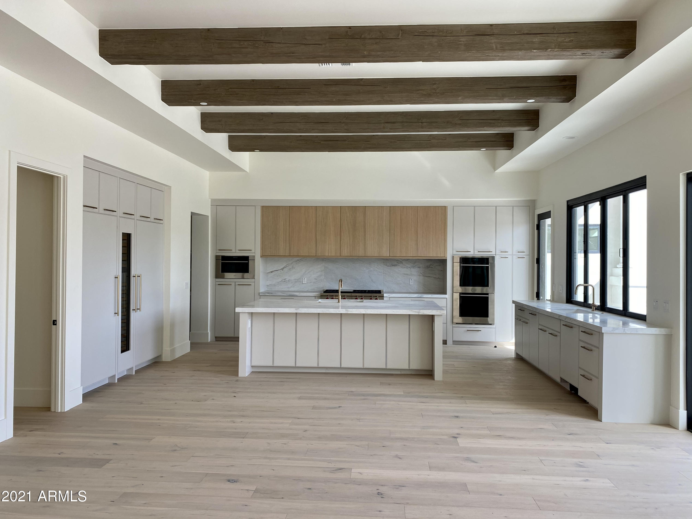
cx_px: 346
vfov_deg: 53.1
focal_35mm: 26
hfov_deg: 67.3
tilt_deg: +0.0
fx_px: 520
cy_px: 260
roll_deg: -0.3
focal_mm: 4.25
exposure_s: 1/122
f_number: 1.8
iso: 32
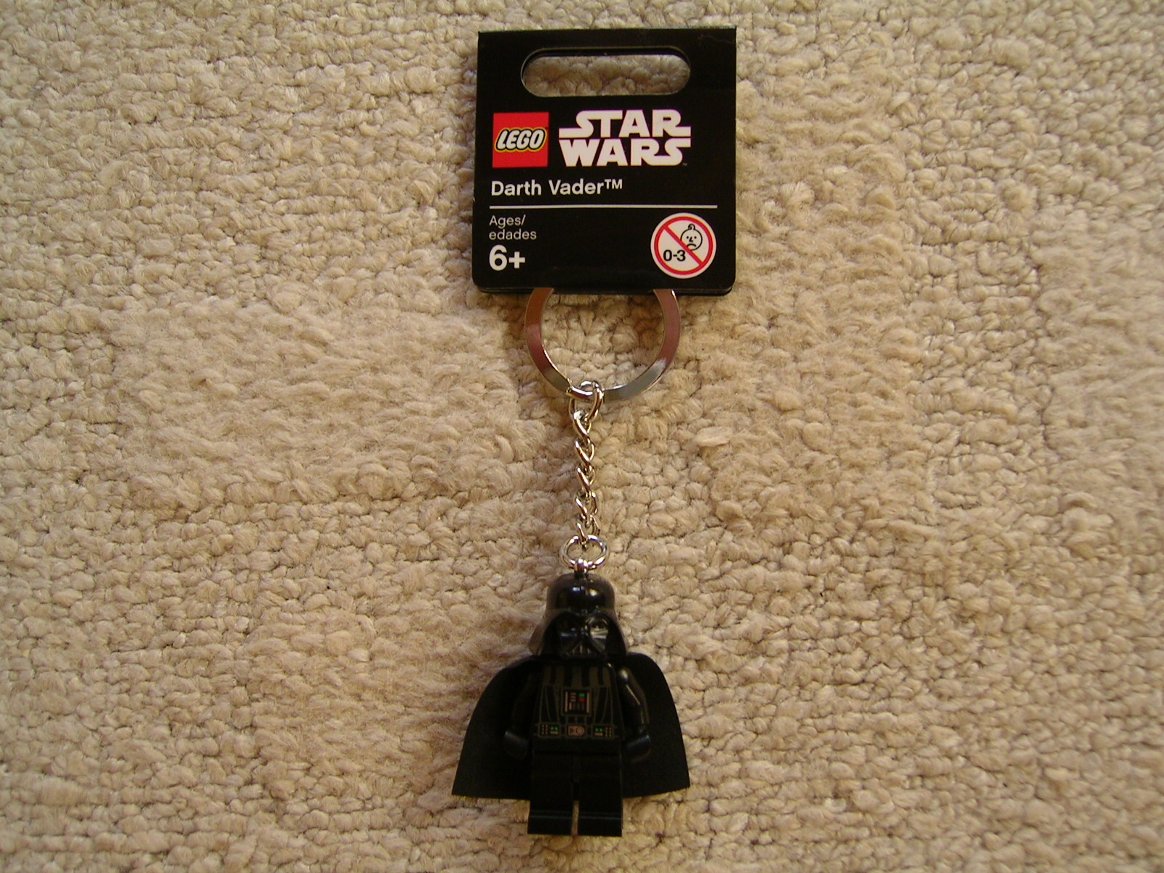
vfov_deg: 39.7
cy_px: 436
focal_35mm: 36
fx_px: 1211
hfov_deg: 51.4
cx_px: 582
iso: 70
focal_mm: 5.6
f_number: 2.8
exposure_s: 1/52.1
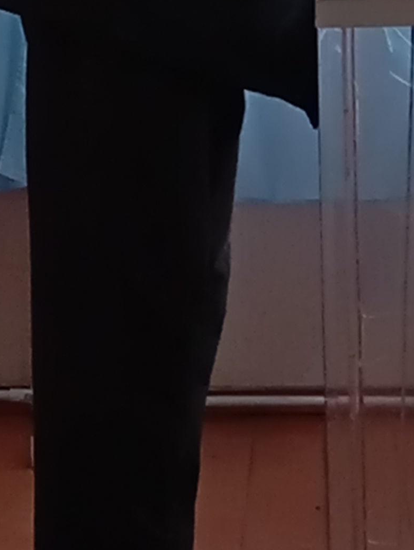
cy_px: 40
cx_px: 189
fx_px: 4248
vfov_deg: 7.4
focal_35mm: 267
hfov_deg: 5.6
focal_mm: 4.27
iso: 428
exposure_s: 1/33.3
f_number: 1.8
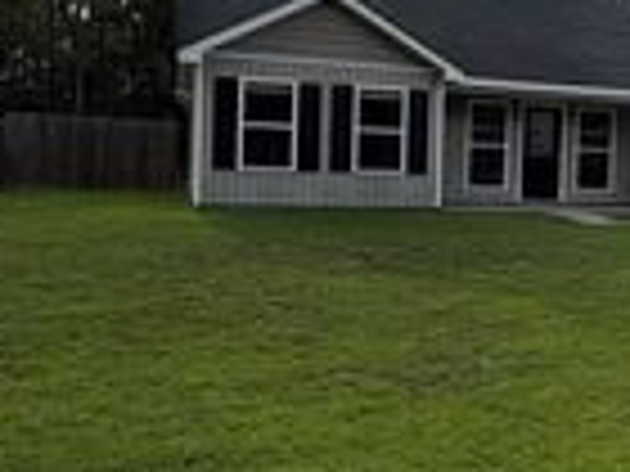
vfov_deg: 29.0
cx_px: 590
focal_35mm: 50
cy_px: 187
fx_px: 910
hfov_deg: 35.5
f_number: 2.2
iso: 25
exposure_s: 1/1125
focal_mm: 2.22
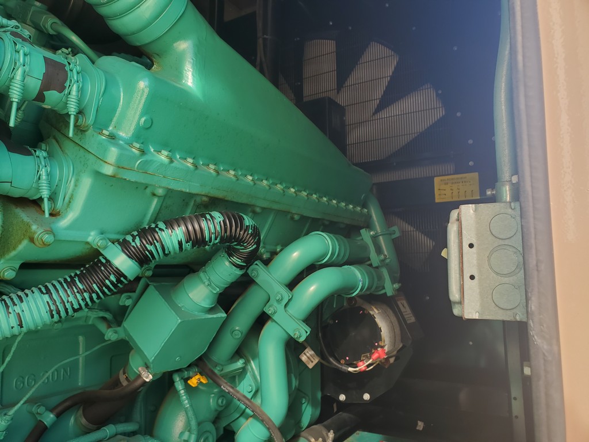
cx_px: 294
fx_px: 442
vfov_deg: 53.1
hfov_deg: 67.3
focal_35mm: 26
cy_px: 221
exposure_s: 1/107
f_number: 2.4
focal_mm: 4.3
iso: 50
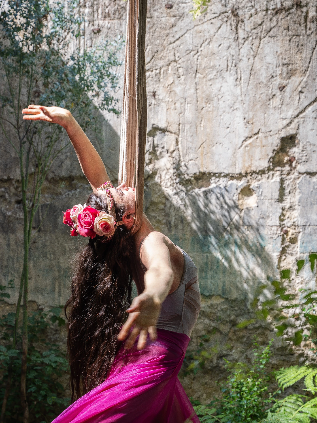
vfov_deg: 26.5
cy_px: 278
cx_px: 128
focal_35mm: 73
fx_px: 891
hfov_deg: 20.1
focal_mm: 55.5
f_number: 4
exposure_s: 1/160
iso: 100
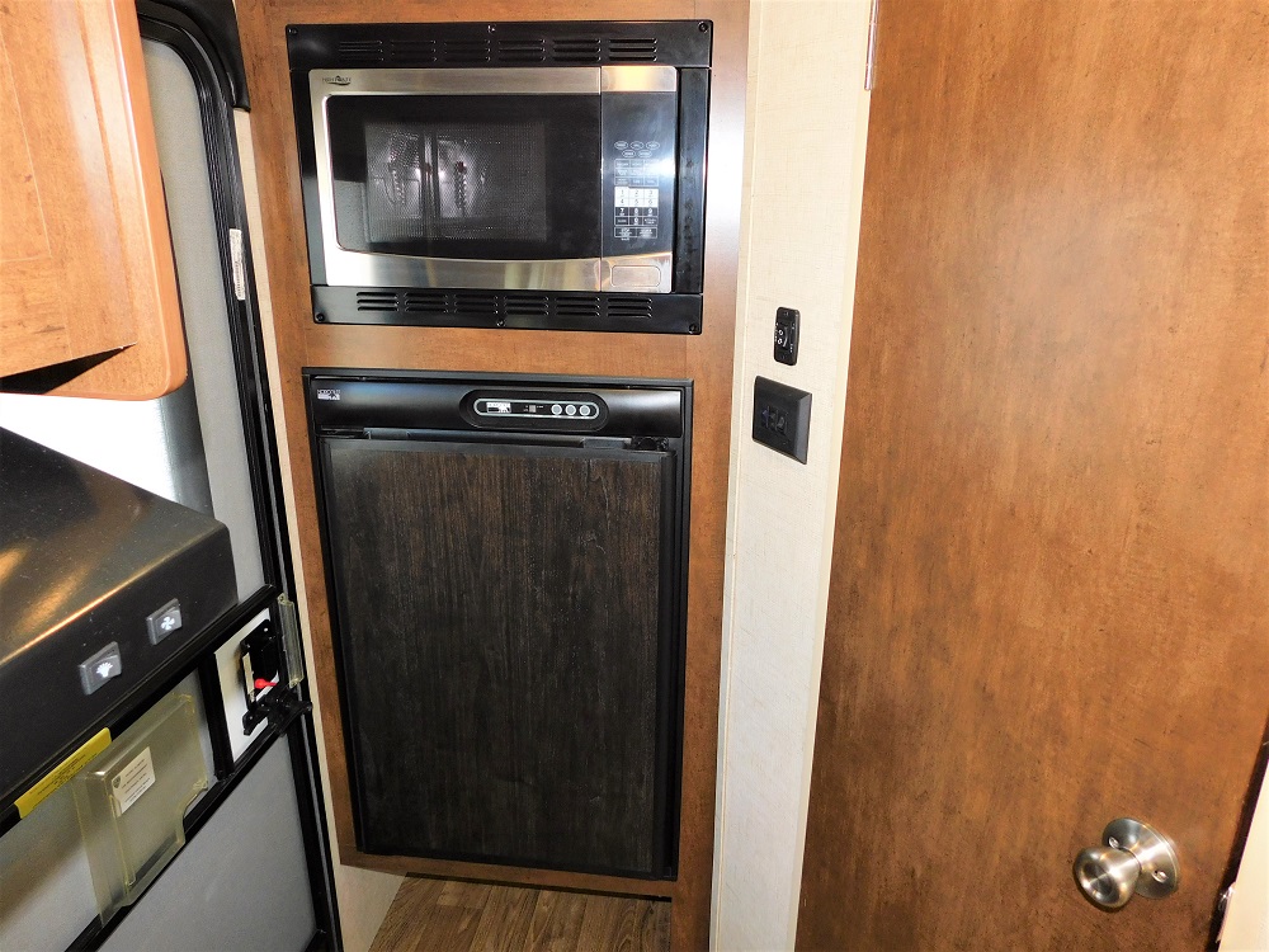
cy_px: 476
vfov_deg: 58.9
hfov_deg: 73.9
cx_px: 634
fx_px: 843
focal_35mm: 23
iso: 200
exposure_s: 1/30
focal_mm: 4
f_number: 3
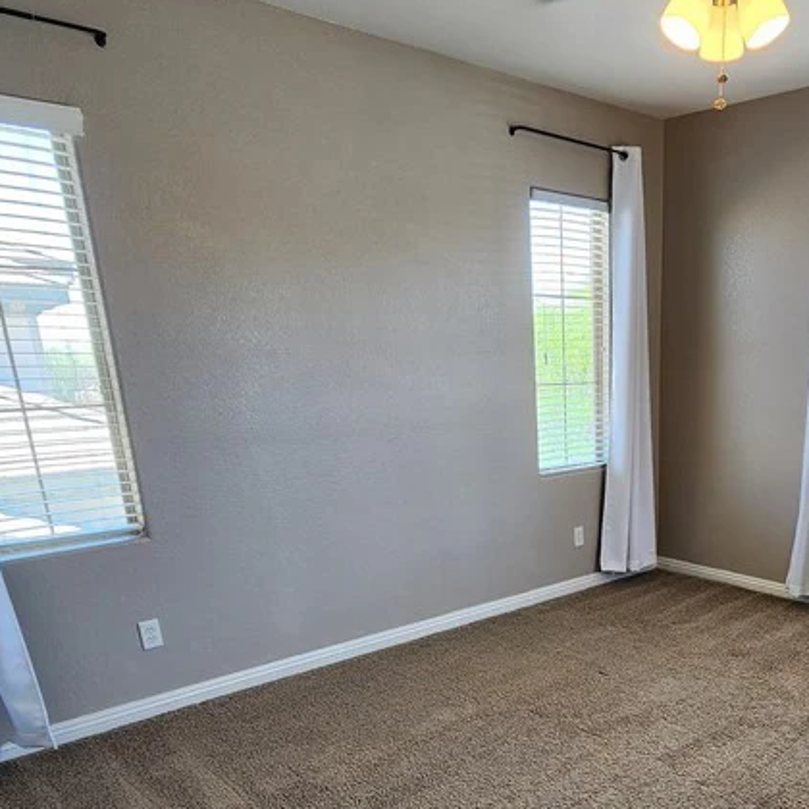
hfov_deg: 54.4
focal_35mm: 28
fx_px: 740
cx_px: 614
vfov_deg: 54.2
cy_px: 622
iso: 100
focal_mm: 2.2
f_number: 2.2
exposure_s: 1/60
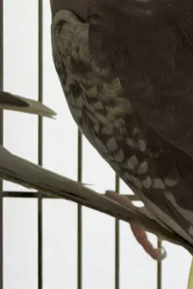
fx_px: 764
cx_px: 233
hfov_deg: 14.0
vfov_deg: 21.4
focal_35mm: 95
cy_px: 102
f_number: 1.78
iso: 200
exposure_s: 1/60
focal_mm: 6.76
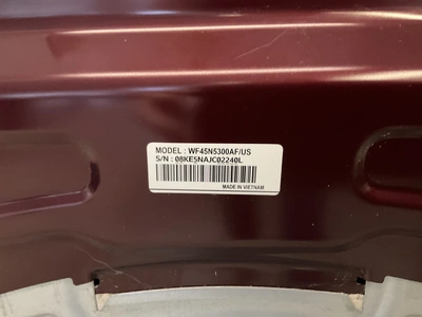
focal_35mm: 29
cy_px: 158
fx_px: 354
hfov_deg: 61.7
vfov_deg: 48.2
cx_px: 211
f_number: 1.8
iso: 500
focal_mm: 3
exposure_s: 1/24
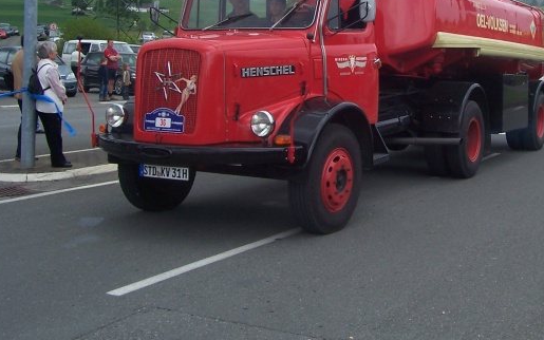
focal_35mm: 56
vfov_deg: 22.7
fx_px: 830
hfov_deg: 35.8
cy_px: 49
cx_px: 375
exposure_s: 1/350
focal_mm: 5.6
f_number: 5.6
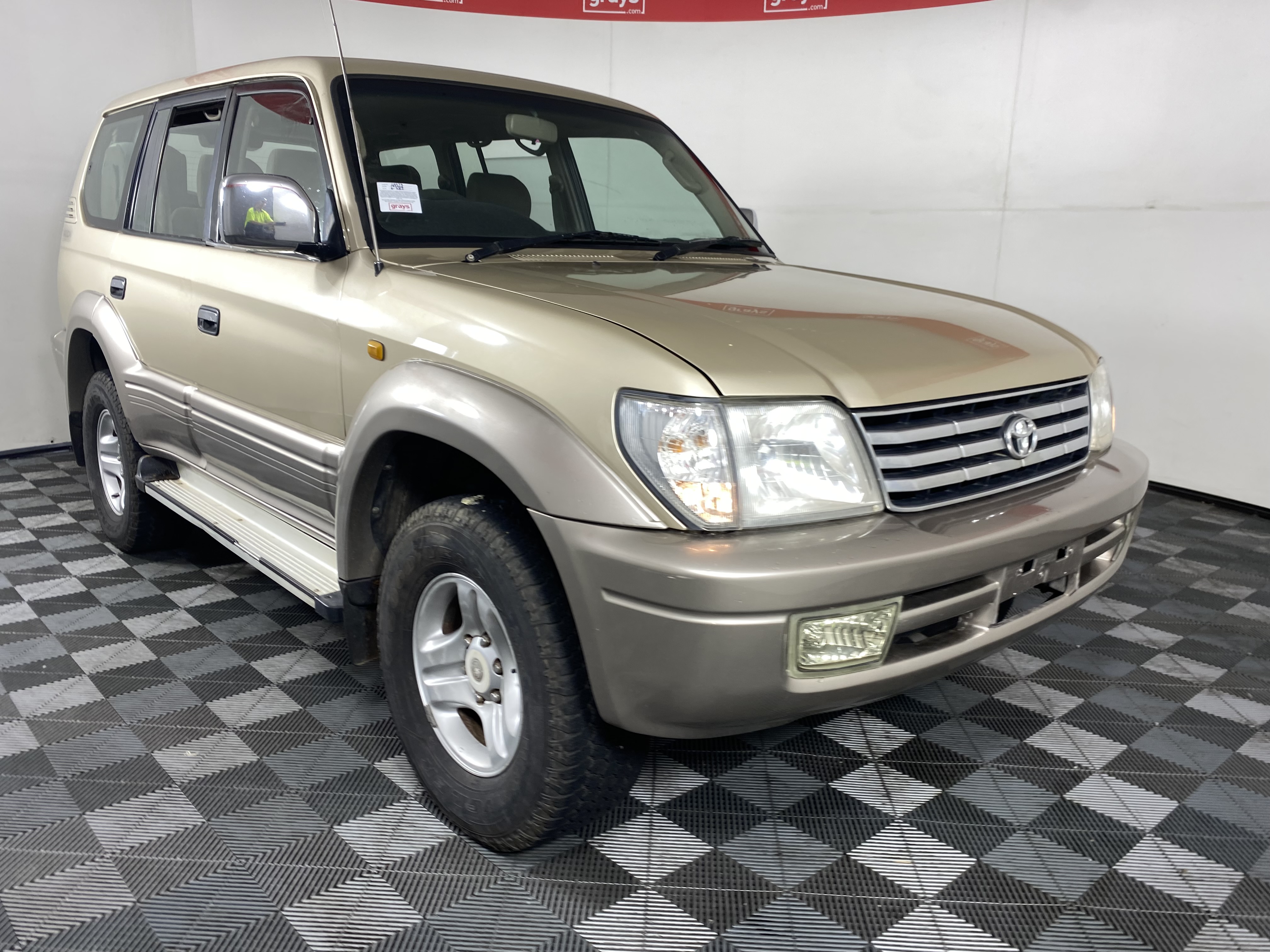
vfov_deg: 53.1
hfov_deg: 67.3
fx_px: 954
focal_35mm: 26
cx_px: 635
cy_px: 476
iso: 32
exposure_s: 1/100
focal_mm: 4.25
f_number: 1.8
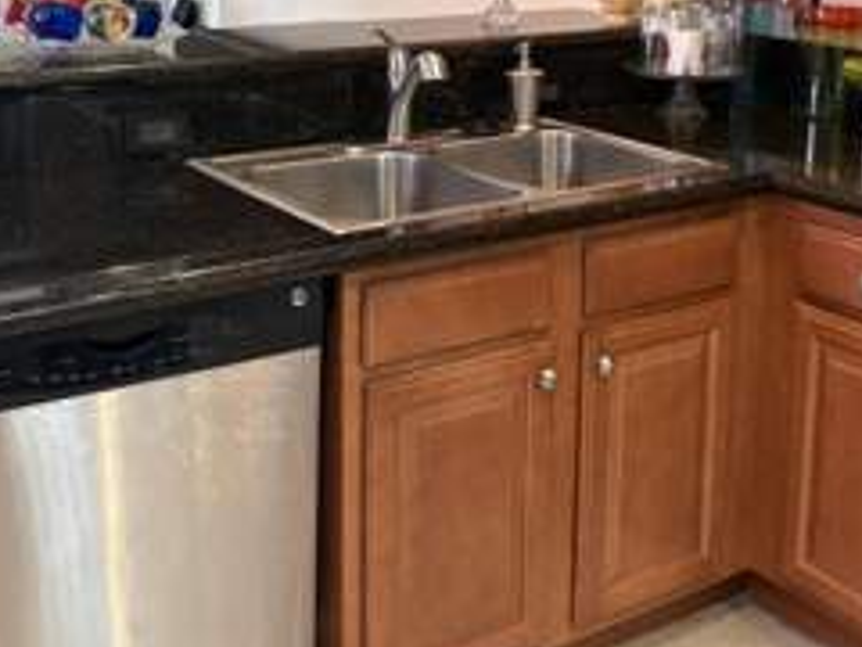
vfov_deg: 27.4
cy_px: 117
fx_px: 1295
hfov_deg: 36.7
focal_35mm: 52
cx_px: 499
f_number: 1.6
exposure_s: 1/40
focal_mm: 5.96
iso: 320
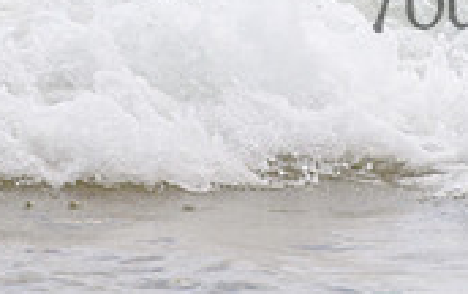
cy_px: 0
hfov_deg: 1.1
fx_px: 24086
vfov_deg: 0.7
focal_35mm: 1886
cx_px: 409
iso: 220
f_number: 5.6
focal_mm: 400
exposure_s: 1/2000
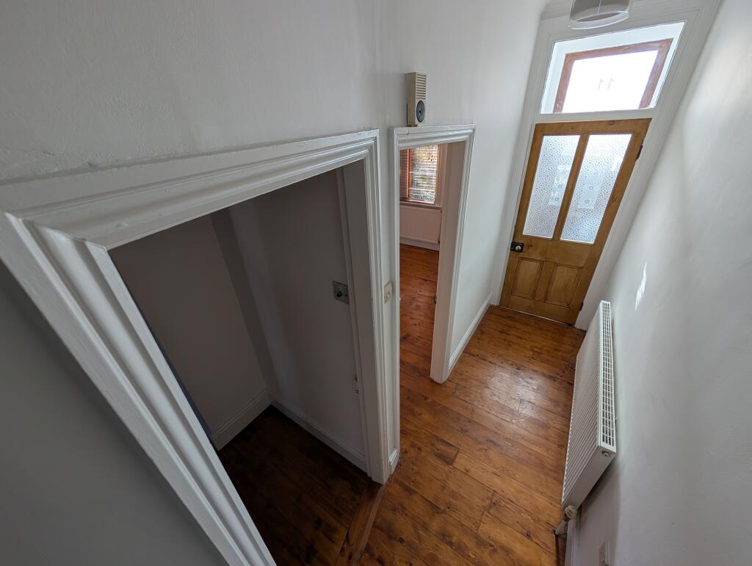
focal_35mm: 12
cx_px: 376
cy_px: 283
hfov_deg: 110.5
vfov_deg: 94.6
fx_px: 261
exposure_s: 1/357
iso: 63
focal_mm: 2.02
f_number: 1.7
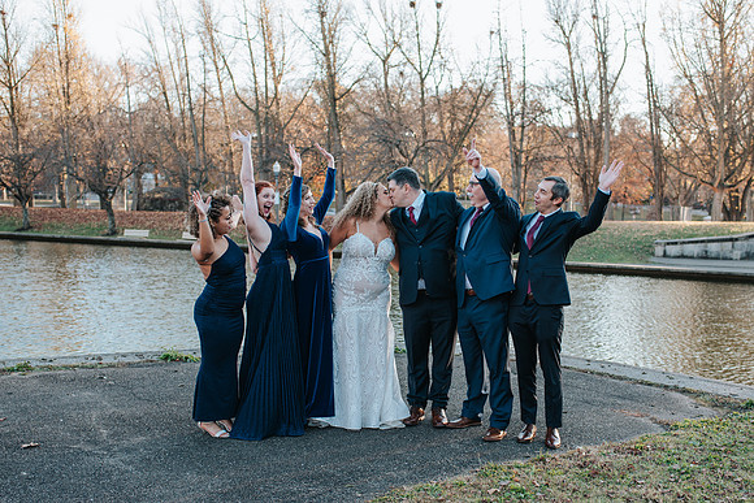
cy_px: 318
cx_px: 410
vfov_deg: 30.2
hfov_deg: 44.2
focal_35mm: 44
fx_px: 927
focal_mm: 35
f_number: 2.8
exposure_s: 1/400
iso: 320
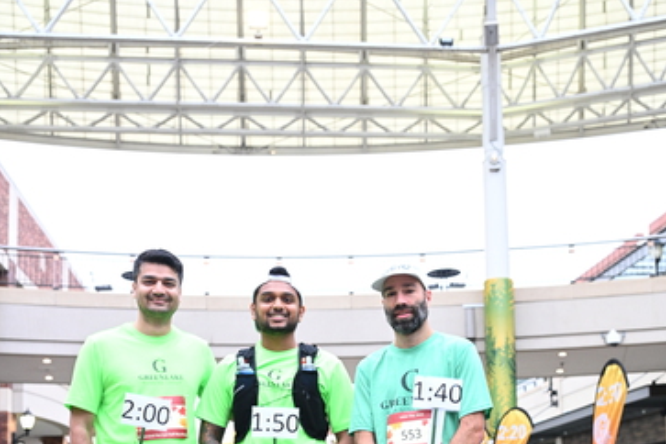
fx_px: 925
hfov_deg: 39.6
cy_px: 442
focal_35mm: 50
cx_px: 331
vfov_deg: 25.7
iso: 2000
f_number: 4
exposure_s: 1/250
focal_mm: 33
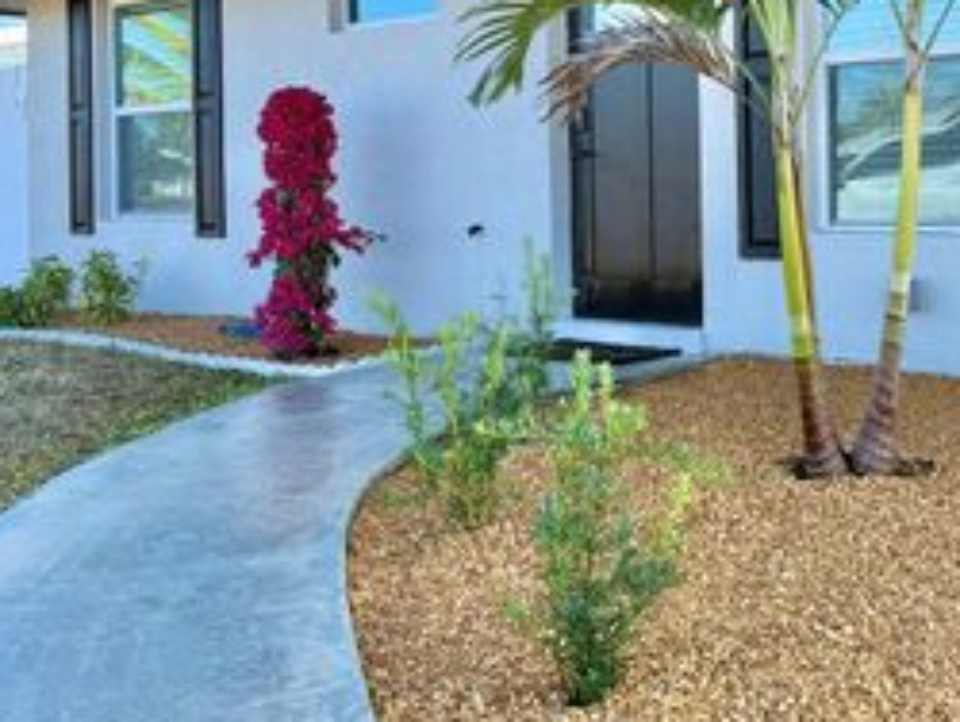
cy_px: 171
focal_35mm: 48
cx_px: 730
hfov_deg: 38.5
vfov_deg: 29.8
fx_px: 1332
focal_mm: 6.76
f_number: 1.78
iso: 100
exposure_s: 1/1493
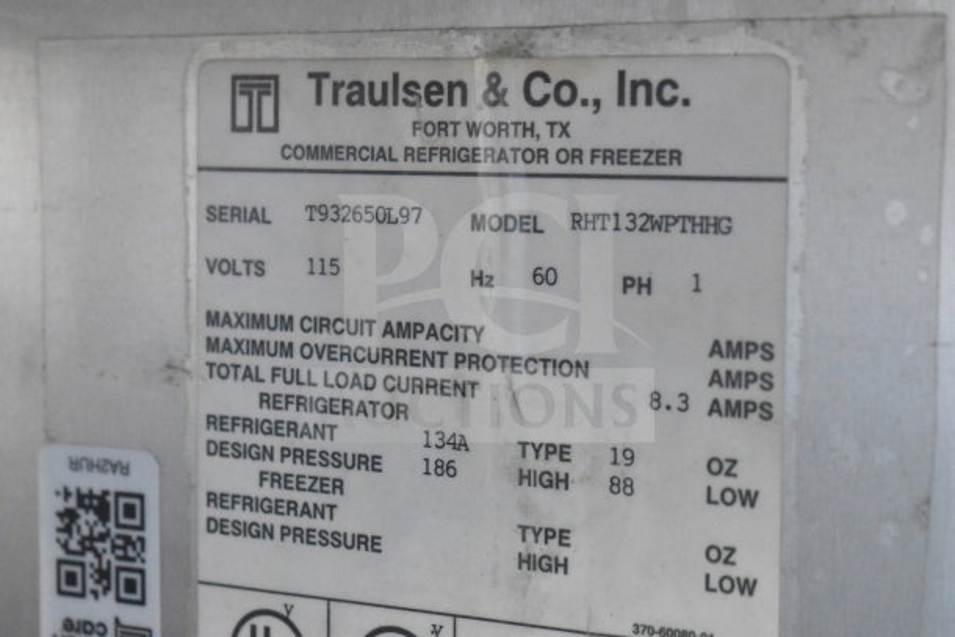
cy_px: 318
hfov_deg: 24.6
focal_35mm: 82
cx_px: 478
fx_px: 2189
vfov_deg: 16.6
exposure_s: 1/100
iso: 11400
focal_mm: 55
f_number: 5.6
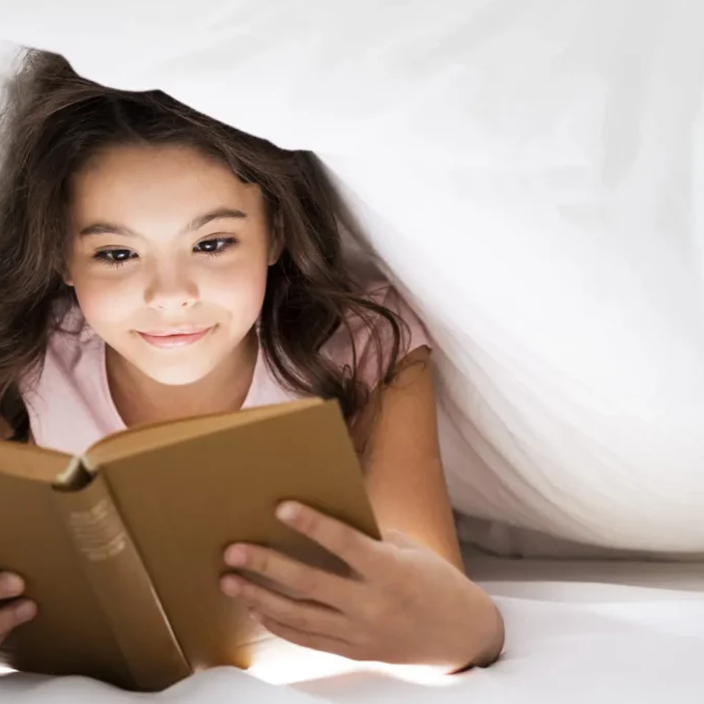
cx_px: 243
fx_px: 2508
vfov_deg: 16.0
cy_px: 350
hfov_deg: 15.9
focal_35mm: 109
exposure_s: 1/160
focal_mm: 85
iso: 125
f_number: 5
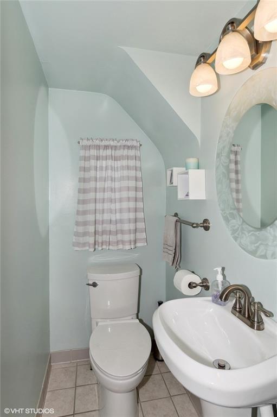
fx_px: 208
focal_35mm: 18
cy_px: 208
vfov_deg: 90.0
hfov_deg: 67.3
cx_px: 138
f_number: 8
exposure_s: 1/80
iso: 100
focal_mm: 12
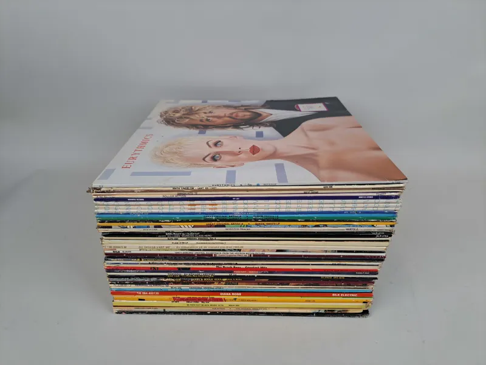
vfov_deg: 56.8
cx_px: 243
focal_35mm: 24
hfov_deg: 71.6
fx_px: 337
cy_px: 182
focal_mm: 5.23
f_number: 1.8
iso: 50
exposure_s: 1/100
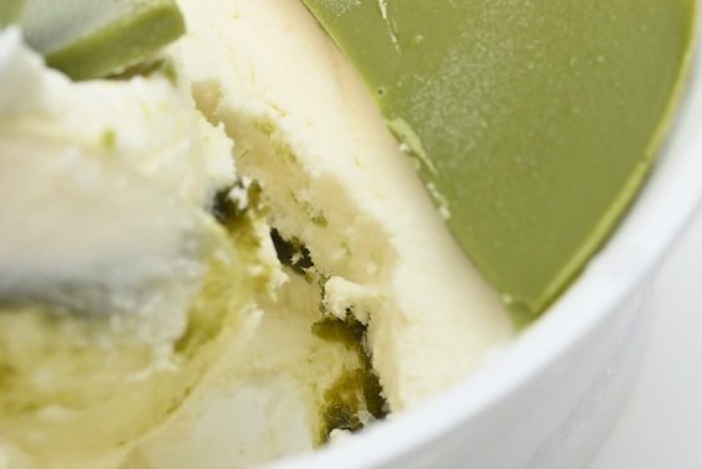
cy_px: 218
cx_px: 295
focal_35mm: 106
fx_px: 2068
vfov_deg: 12.9
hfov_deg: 19.3
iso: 6400
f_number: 13
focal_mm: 60
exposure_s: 1/200
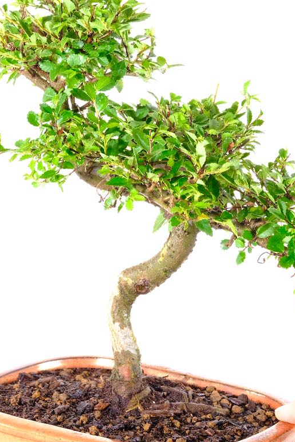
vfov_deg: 12.2
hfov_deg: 8.2
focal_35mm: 168
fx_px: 2066
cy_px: 231
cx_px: 143
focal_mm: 67.1
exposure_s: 1/8
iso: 500
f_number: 11
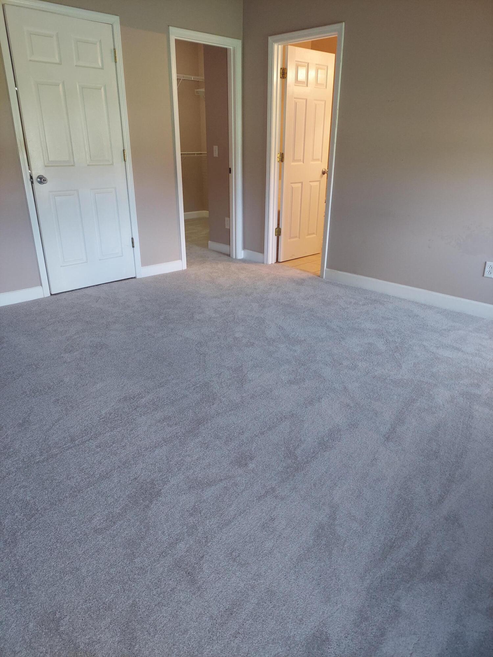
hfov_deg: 56.8
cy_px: 328
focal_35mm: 24
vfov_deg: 71.6
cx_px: 246
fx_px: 456
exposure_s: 1/60
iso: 160
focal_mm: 5.23
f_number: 1.8
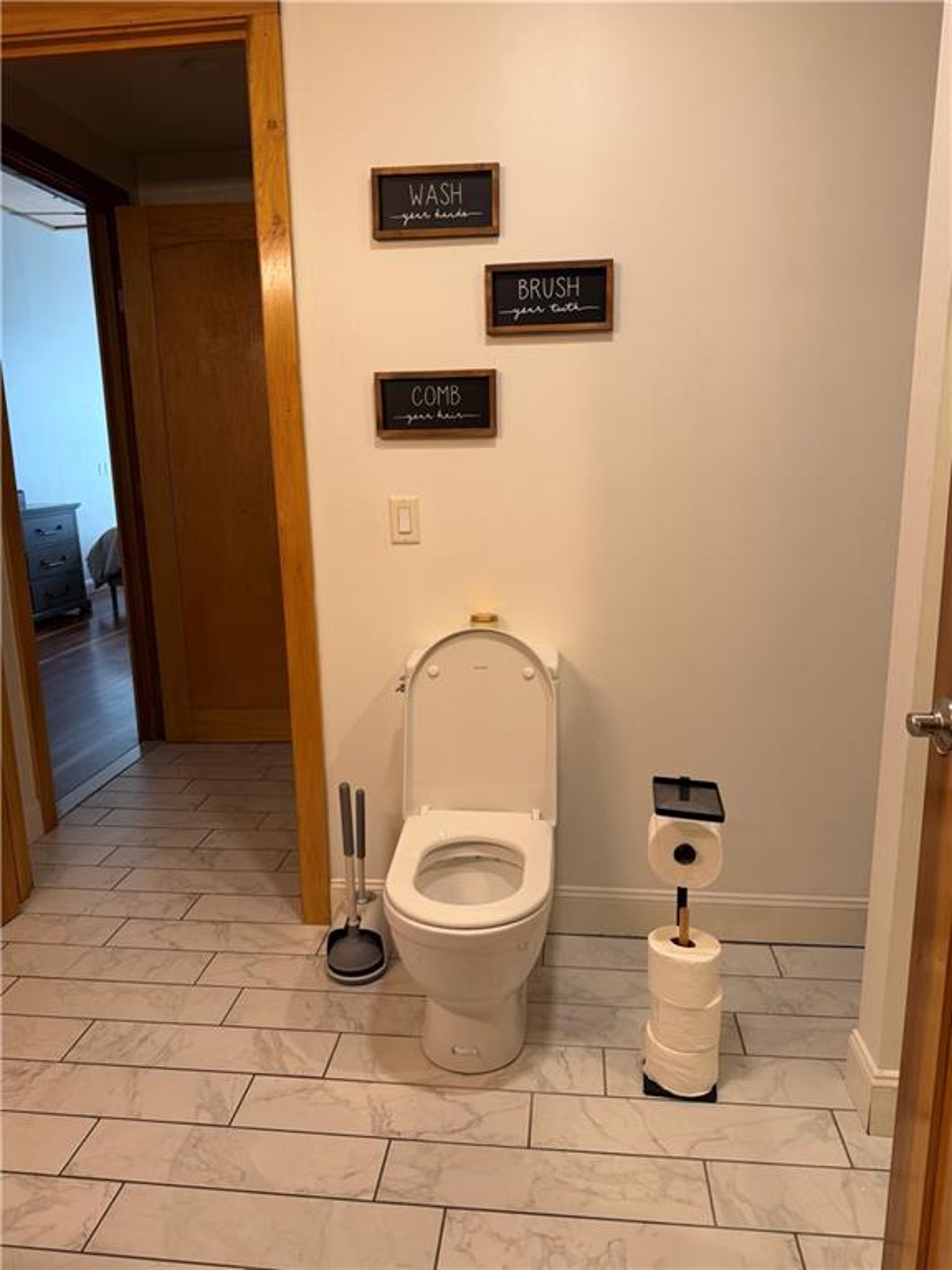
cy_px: 635
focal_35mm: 24
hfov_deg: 56.8
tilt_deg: -12.4
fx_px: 880
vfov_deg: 71.6
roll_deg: +1.4
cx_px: 476
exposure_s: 1/60
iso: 125
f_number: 1.78
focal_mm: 6.76
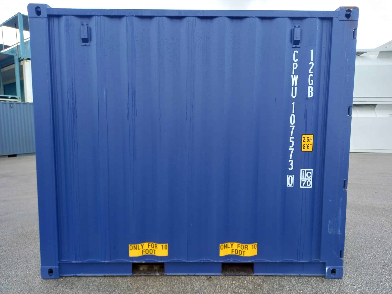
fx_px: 283
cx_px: 196
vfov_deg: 54.9
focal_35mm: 25
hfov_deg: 69.4
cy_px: 147
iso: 40
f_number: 2
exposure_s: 1/120
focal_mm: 4.6
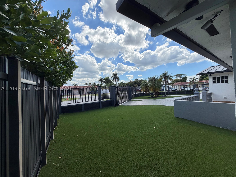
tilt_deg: +1.0
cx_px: 118
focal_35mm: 14
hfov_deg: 102.1
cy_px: 88
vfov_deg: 85.7
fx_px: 95
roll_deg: +2.9
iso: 20
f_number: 2.2
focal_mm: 2.22
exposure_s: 1/985
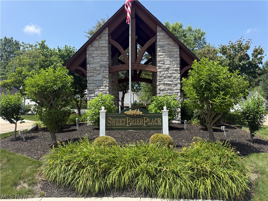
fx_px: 186
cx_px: 134
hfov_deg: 71.6
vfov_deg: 56.8
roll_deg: -0.4
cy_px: 100
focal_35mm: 24
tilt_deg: +2.6
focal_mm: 6.76
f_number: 1.78
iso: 80
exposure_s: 1/2370
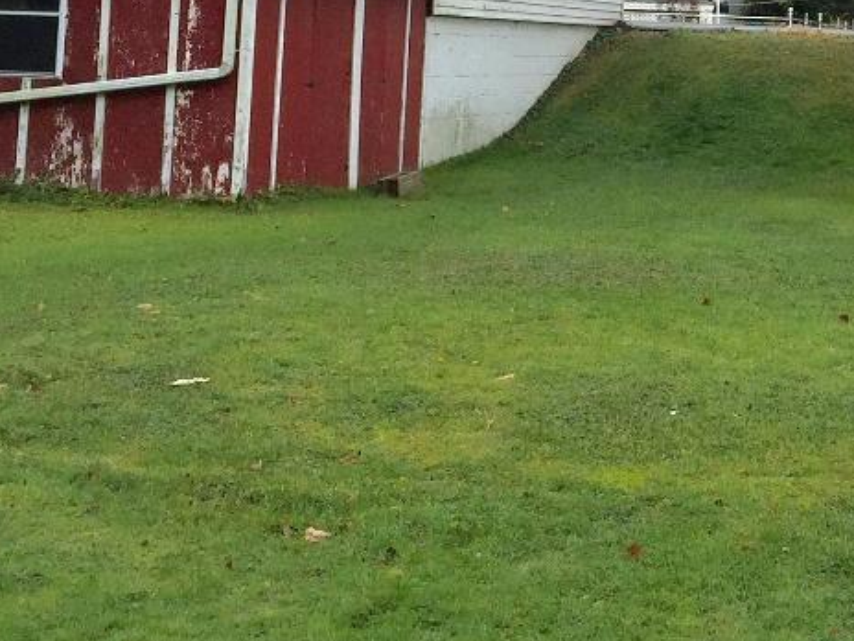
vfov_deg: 16.0
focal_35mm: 90
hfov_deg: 20.9
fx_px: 2220
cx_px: 896
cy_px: -57
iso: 32
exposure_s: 1/1099
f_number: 2.2
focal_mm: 4.15
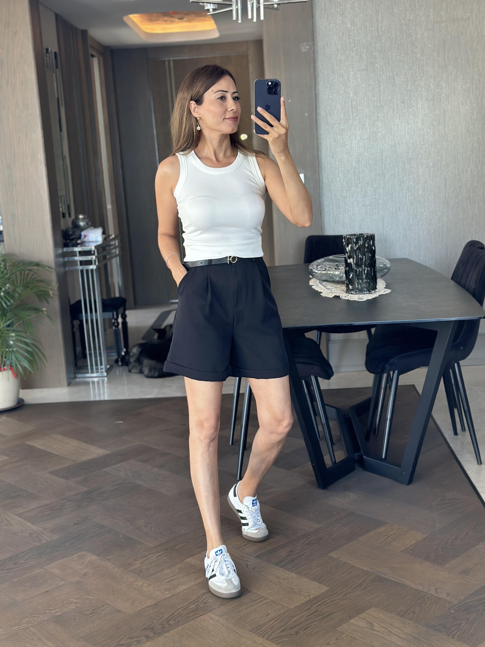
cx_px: 242
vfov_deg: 39.7
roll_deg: +2.8
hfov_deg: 30.3
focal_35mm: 48
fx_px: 897
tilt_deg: -17.8
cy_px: 324
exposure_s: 1/79
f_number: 1.78
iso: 125
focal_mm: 6.86
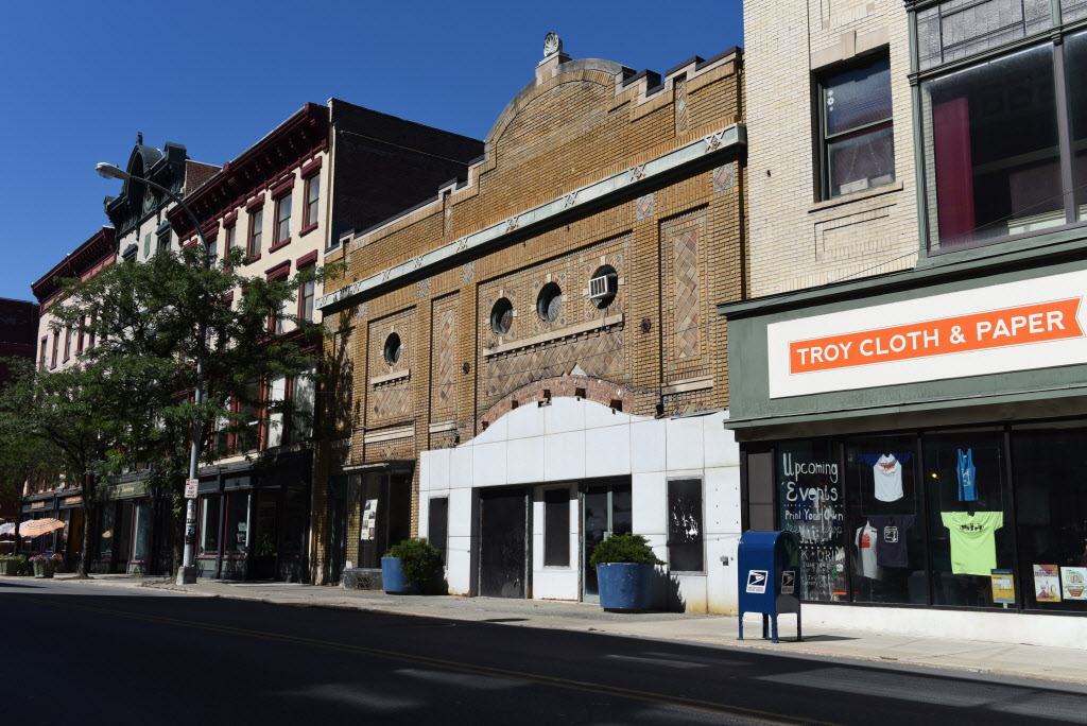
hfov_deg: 54.4
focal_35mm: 35
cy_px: 363
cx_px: 544
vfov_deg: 37.9
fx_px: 1057
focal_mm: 35
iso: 320
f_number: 9
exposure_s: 1/800
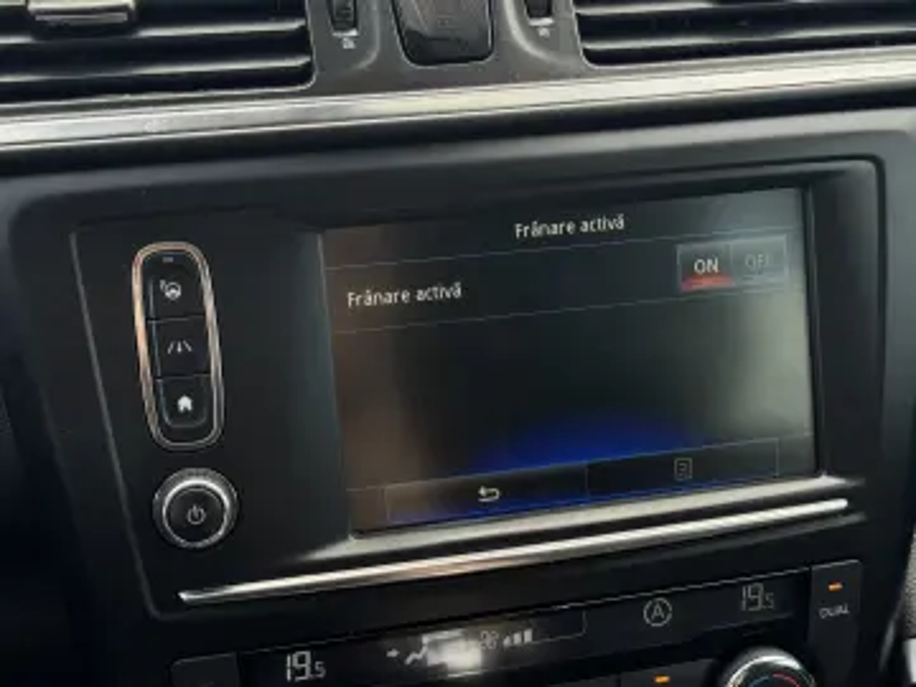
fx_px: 1270
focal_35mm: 48
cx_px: 458
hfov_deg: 39.7
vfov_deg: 30.3
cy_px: 344
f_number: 1.78
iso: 64
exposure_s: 1/202
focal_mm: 6.76
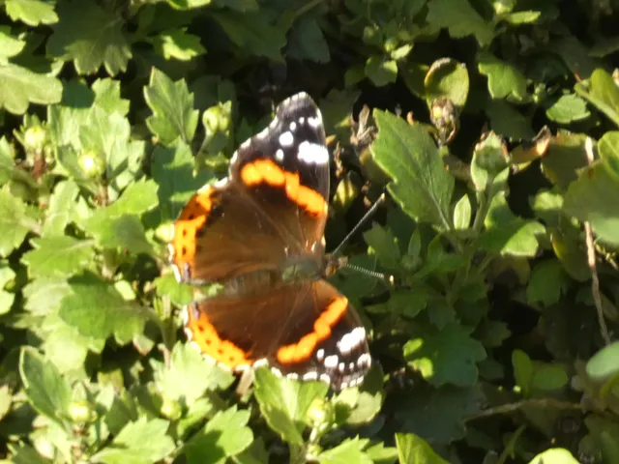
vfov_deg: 1.4
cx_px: 310
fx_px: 18472
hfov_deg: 1.9
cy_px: 232
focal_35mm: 1033
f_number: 5.6
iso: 320
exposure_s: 1/125
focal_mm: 185
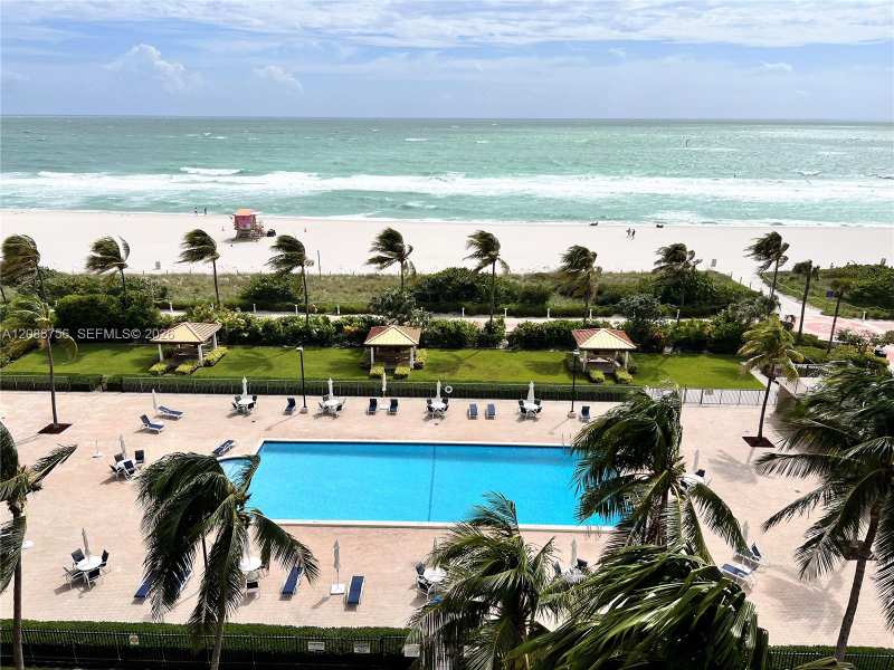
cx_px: 447
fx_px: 671
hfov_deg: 67.3
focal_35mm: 26
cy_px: 335
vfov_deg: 53.1
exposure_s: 1/10309
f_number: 1.5
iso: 50
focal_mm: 5.7
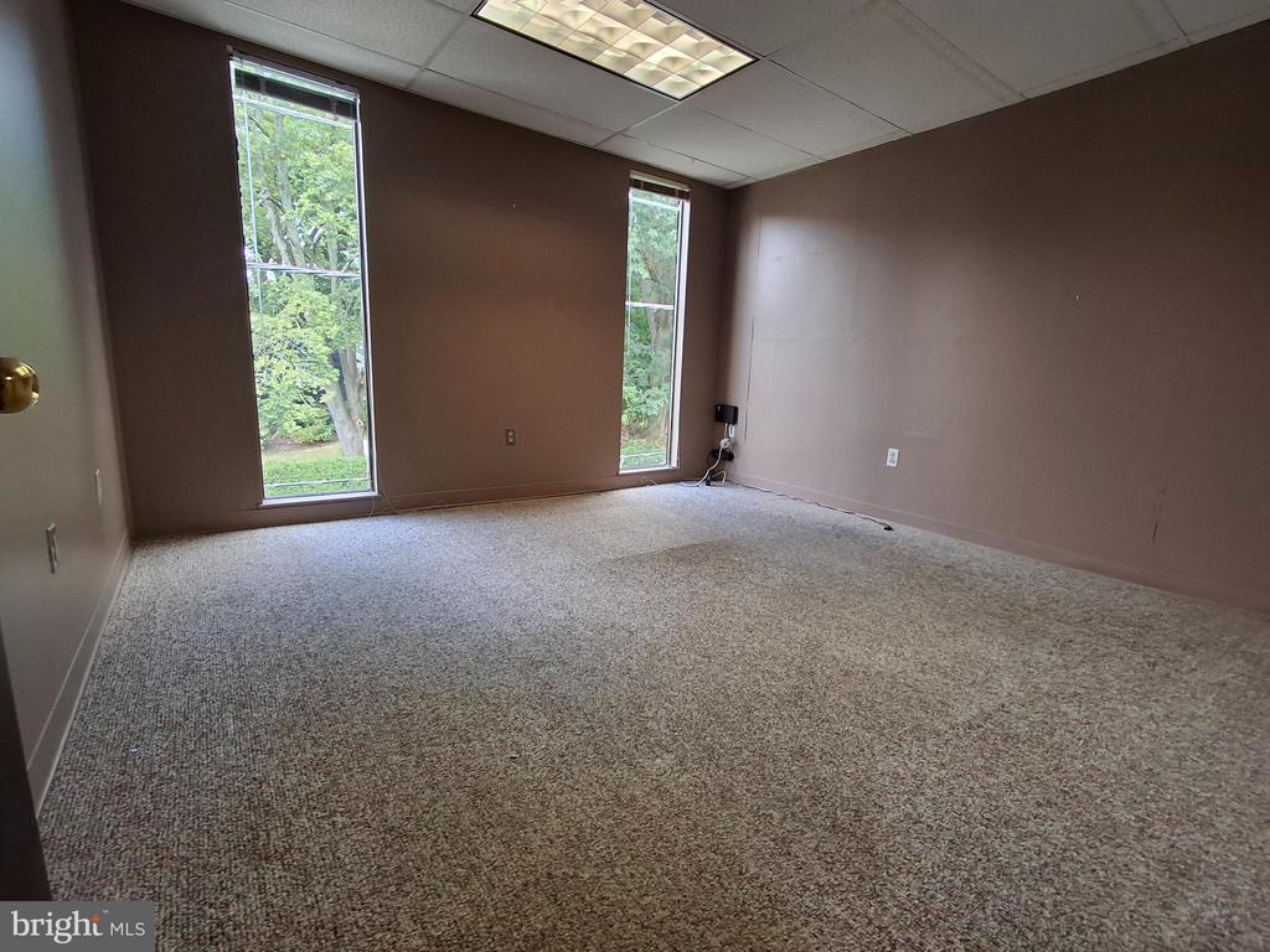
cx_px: 635
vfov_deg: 78.1
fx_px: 587
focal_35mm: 16
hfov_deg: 94.5
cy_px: 476
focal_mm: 1.64
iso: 50
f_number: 2.2
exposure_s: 1/40
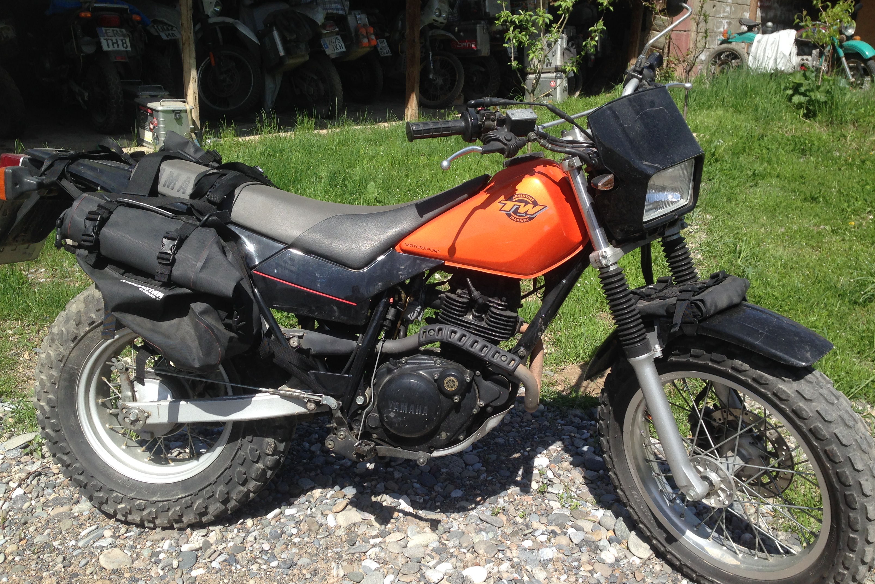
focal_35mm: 35
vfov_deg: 37.8
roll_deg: -0.3
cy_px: 309
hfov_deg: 54.4
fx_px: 851
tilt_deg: -17.0
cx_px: 441
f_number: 2.4
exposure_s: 1/1261
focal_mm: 4.12
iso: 50
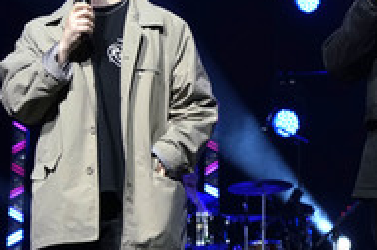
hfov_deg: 17.9
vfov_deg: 11.9
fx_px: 1192
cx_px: 251
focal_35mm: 114
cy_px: 62
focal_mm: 48
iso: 2000
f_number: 4.5
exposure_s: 1/250
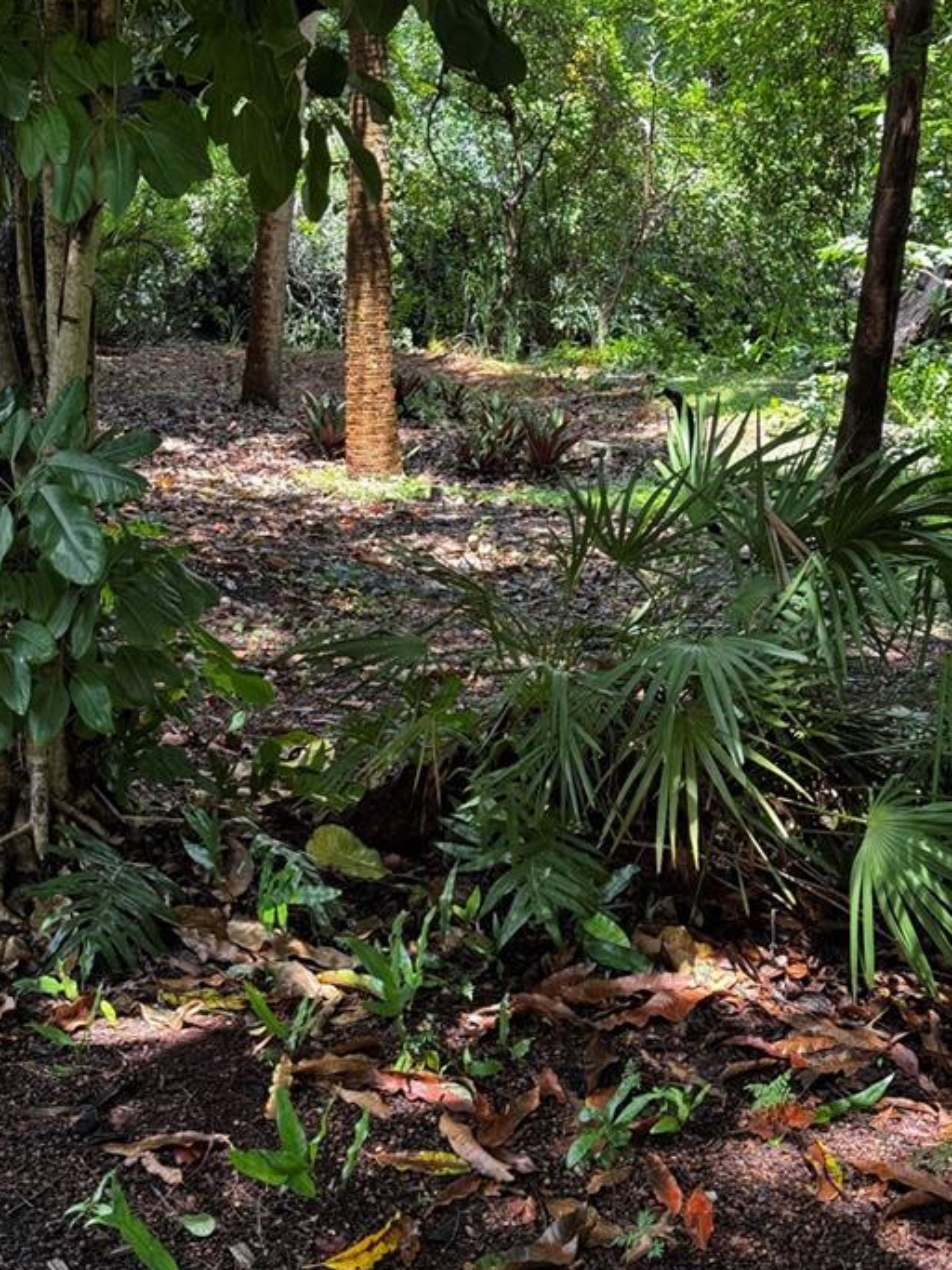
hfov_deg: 27.0
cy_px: 656
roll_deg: +1.3
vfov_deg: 35.5
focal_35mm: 54
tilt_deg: -13.5
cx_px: 511
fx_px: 1981
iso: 50
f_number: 1.78
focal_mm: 6.76
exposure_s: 1/121
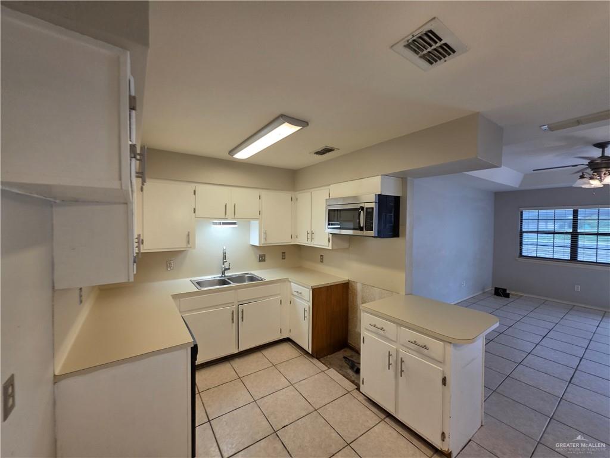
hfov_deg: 106.2
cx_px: 305
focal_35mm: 13
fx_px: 229
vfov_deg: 89.9
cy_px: 229
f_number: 1.9
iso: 160
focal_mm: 2.2
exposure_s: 1/120
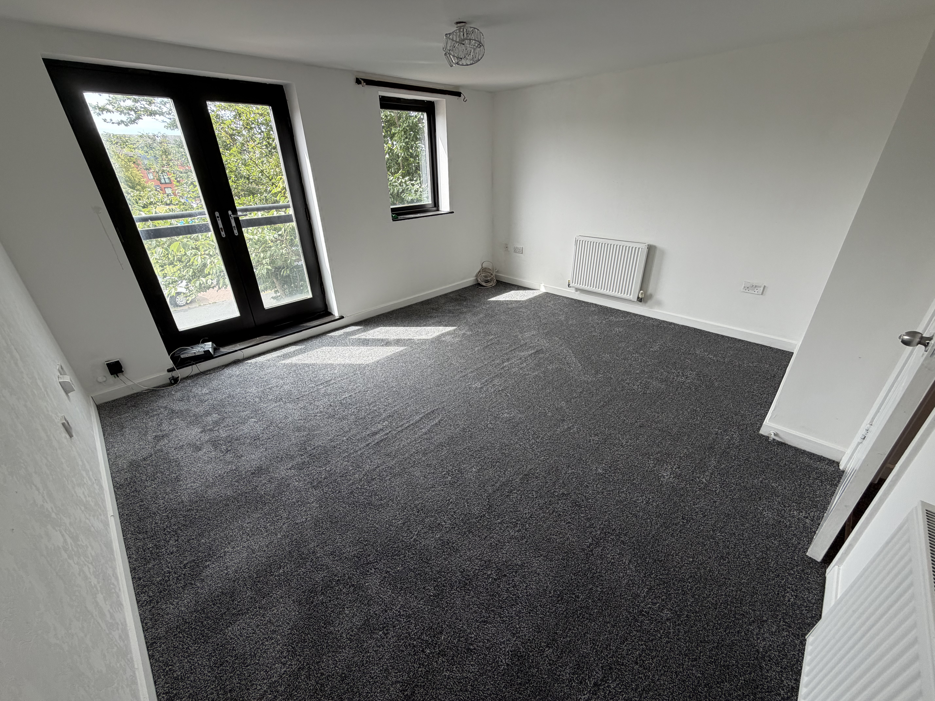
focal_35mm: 14
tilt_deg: -25.7
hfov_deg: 102.1
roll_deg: +1.7
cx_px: 468
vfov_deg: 85.7
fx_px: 378
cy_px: 350
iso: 80
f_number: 2.2
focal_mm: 2.22
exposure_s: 1/121
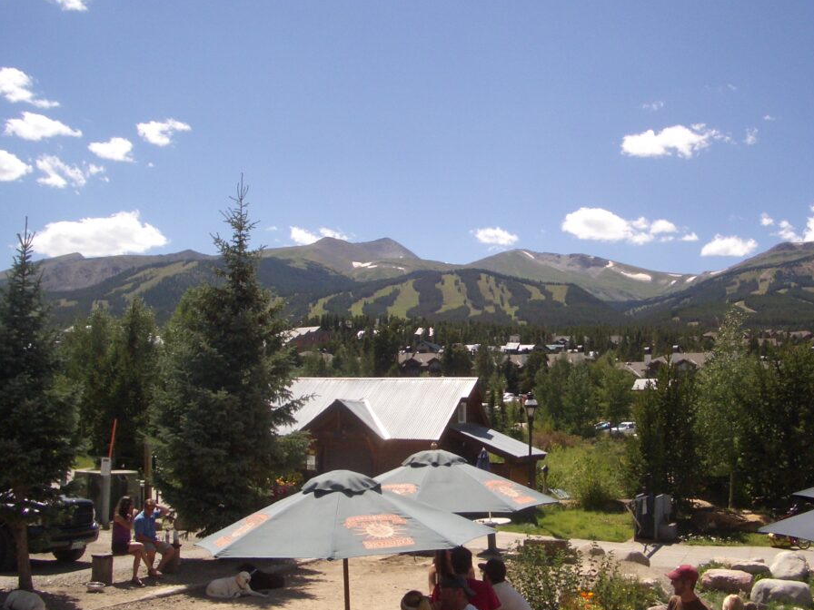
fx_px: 941
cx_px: 450
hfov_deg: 46.7
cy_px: 297
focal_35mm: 40
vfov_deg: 36.0
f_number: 4.3
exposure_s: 1/1250
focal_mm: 5.8
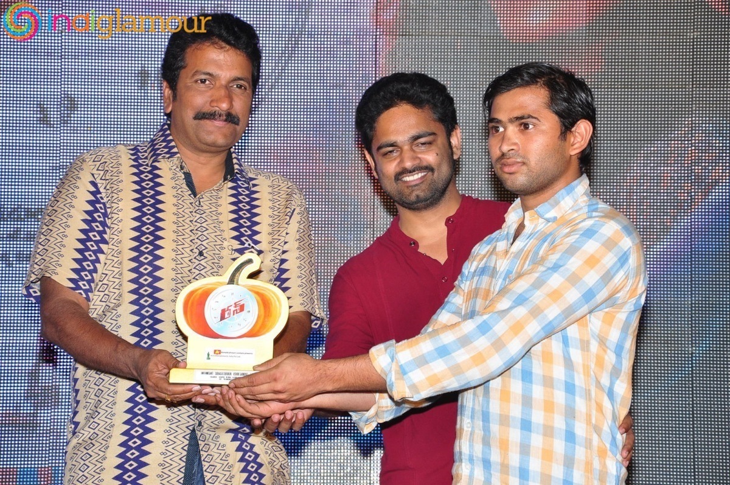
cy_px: 242
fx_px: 2430
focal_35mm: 120
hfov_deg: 17.1
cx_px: 365
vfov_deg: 11.4
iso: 500
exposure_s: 1/125
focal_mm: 80
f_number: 8
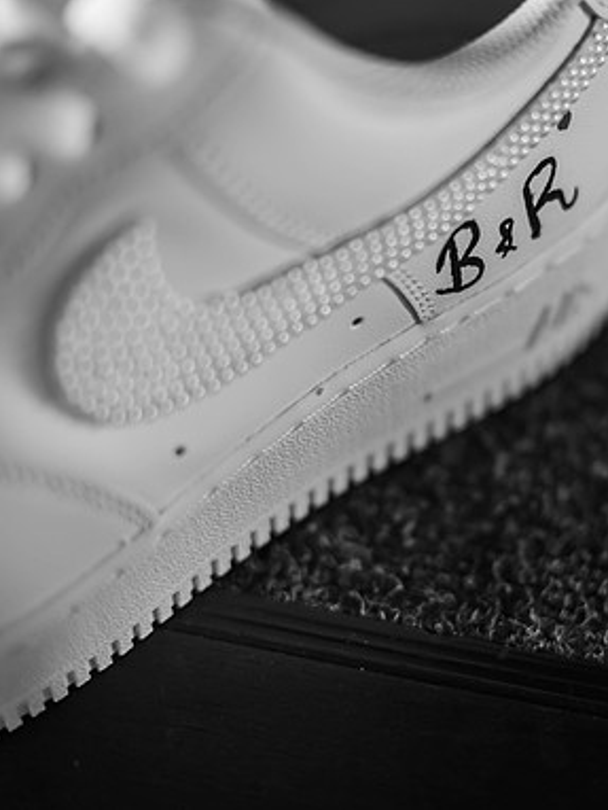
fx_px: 1708
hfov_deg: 20.1
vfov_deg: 26.7
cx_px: 445
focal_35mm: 73
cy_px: 402
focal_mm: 50
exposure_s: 1/200
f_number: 1.6
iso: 500
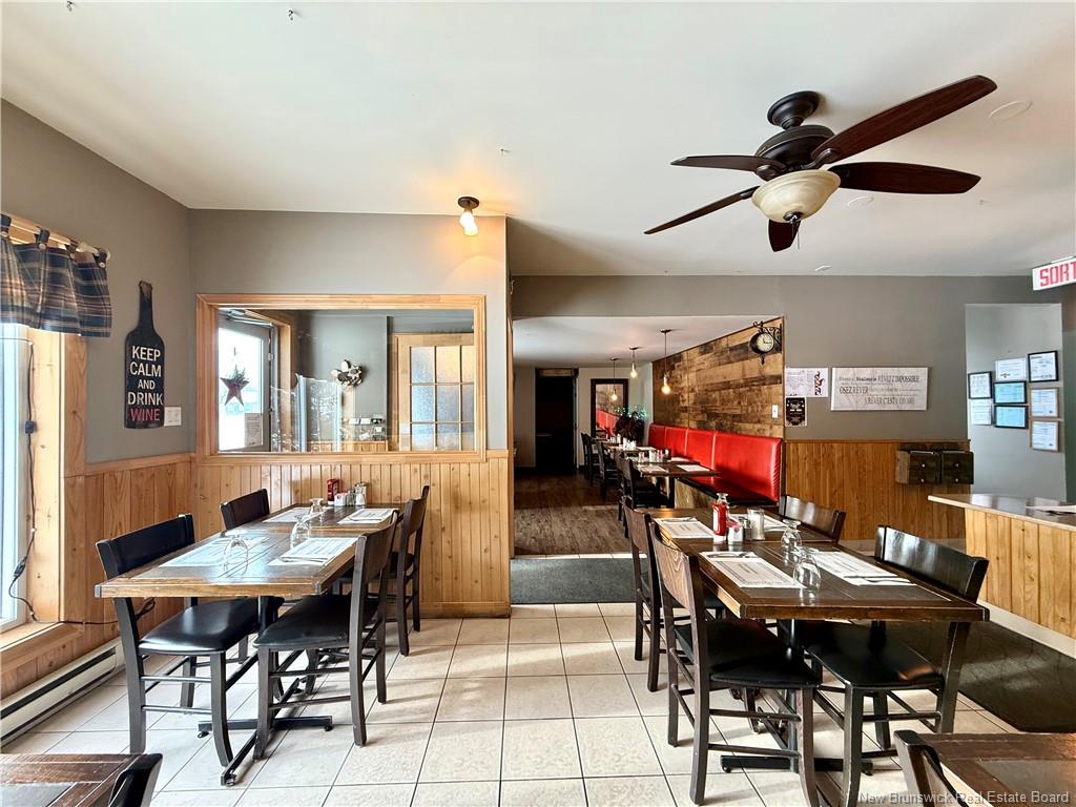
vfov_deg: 85.7
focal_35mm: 14
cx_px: 538
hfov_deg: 102.1
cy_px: 404
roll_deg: -0.1
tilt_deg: +0.3
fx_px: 435
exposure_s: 1/60
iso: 200
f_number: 2.2
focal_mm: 2.22
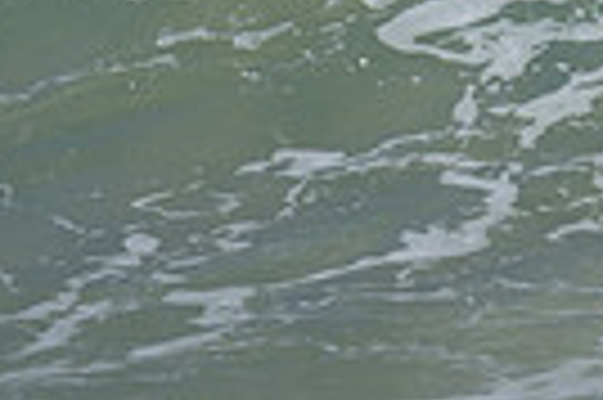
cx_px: 1179
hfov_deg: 0.4
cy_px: -167
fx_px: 79833
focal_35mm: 4772
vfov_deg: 0.3
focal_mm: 800
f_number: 6.3
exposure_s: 1/2000
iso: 280
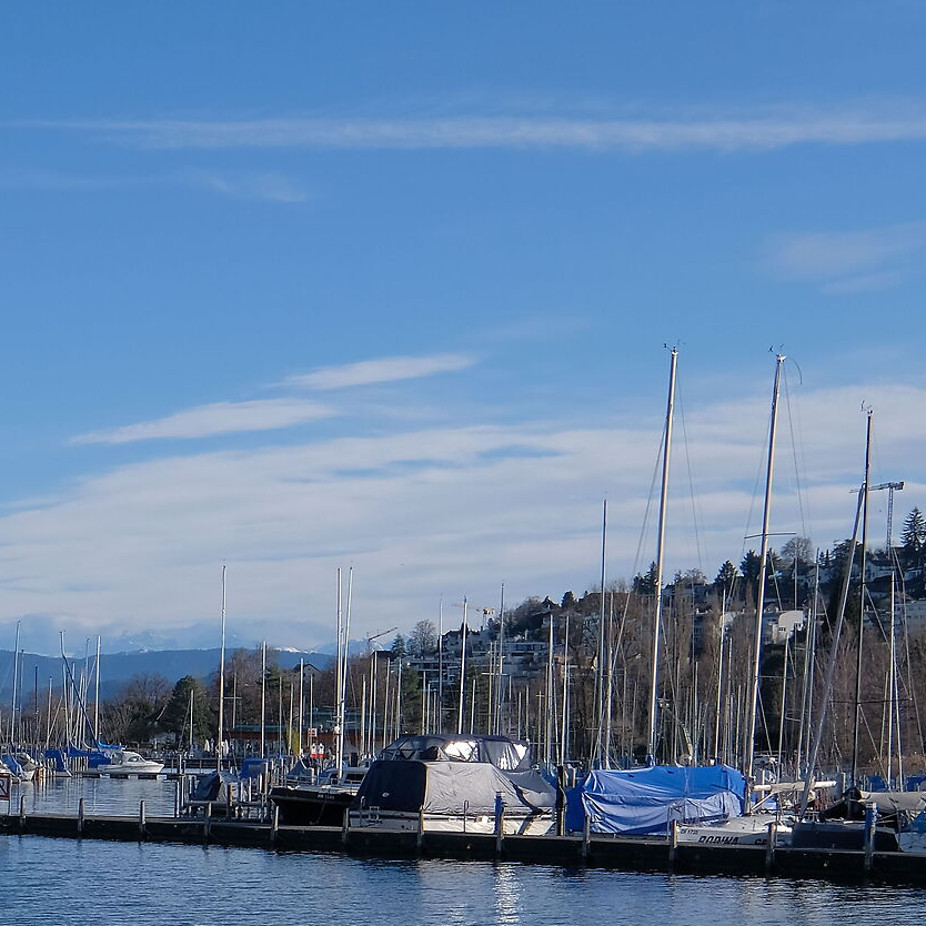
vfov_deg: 19.4
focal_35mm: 88
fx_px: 2663
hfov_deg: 18.2
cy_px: 841
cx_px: -333
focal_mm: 24
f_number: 9
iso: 200
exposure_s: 1/400
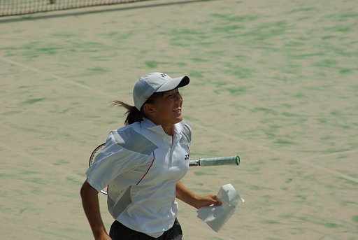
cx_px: 179
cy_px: 120
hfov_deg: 6.9
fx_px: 2988
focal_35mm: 300
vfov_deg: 4.6
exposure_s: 1/500
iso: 100
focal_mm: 200
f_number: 6.7
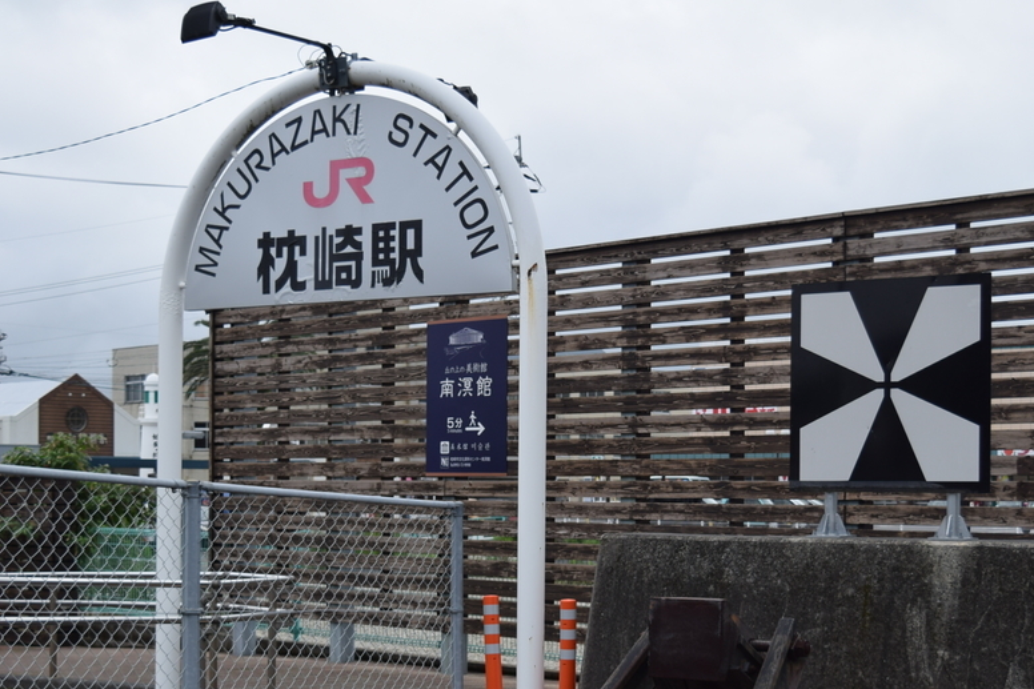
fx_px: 1866
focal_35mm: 65
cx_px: 520
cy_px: 494
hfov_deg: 31.0
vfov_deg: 20.8
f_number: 5
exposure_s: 1/640
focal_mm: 28
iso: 100
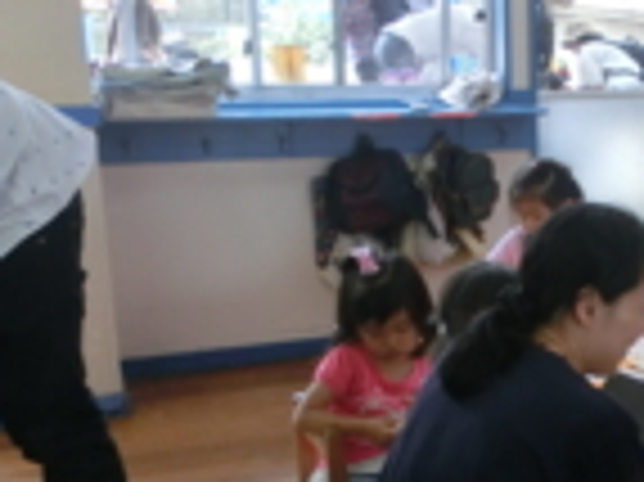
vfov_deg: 21.8
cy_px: 324
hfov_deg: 25.1
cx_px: 838
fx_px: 1245
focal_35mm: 67
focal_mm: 4.24
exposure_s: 1/125
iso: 200
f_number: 3
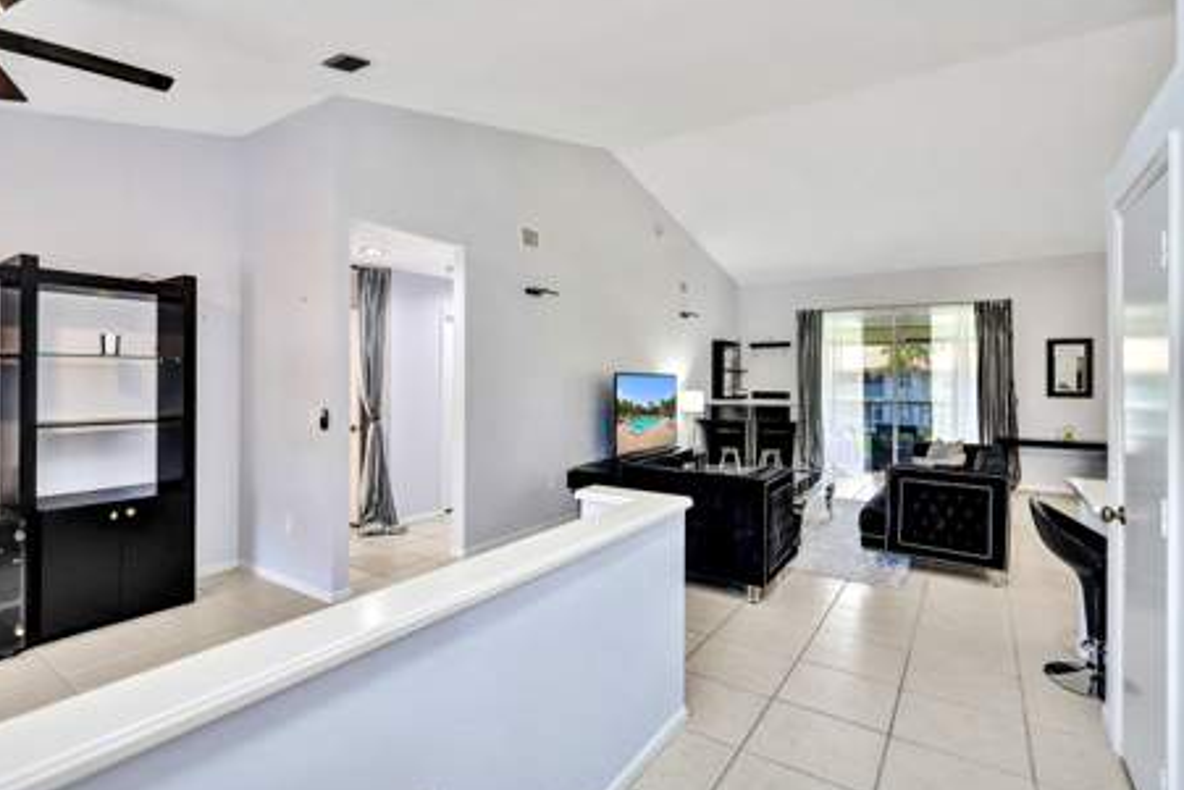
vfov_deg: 70.5
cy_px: 398
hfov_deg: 93.2
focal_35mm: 17
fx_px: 559
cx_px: 559
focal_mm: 16
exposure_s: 1/400
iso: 800
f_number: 2.8
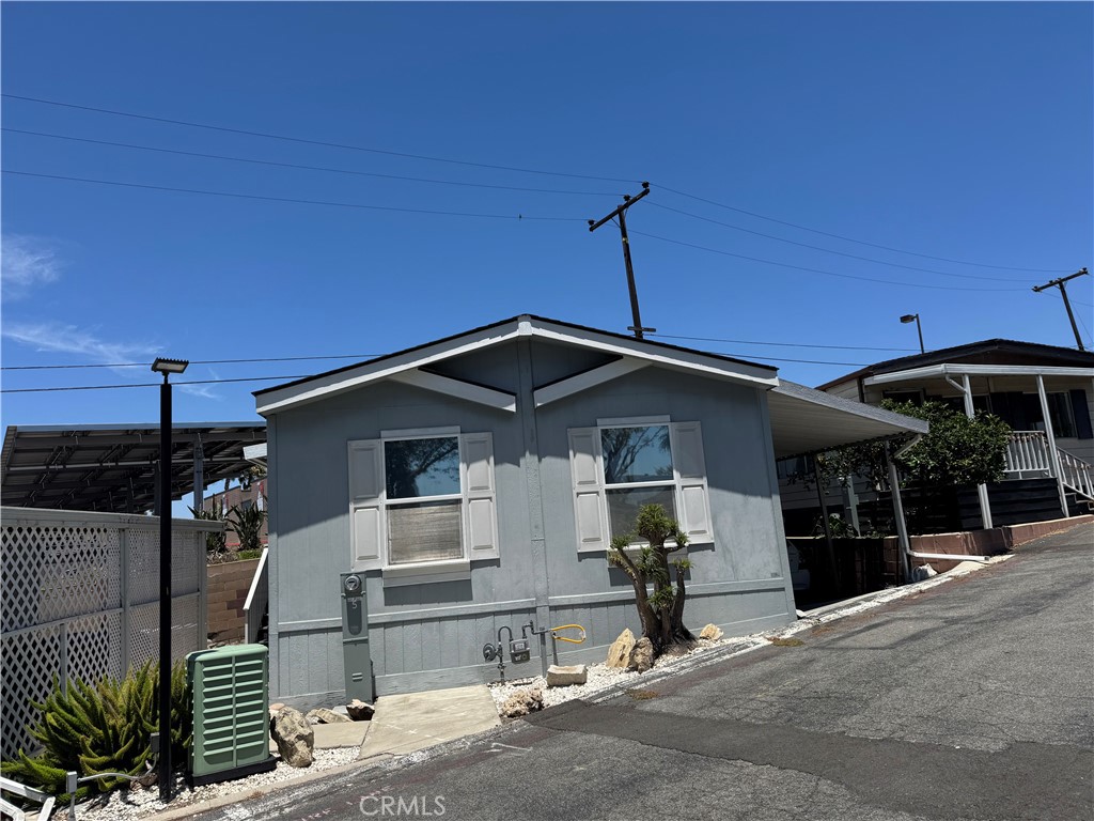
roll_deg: +4.1
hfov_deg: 71.6
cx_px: 547
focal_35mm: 24
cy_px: 410
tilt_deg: +10.2
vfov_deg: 56.8
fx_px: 758
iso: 80
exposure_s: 1/5814
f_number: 1.78
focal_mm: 6.76
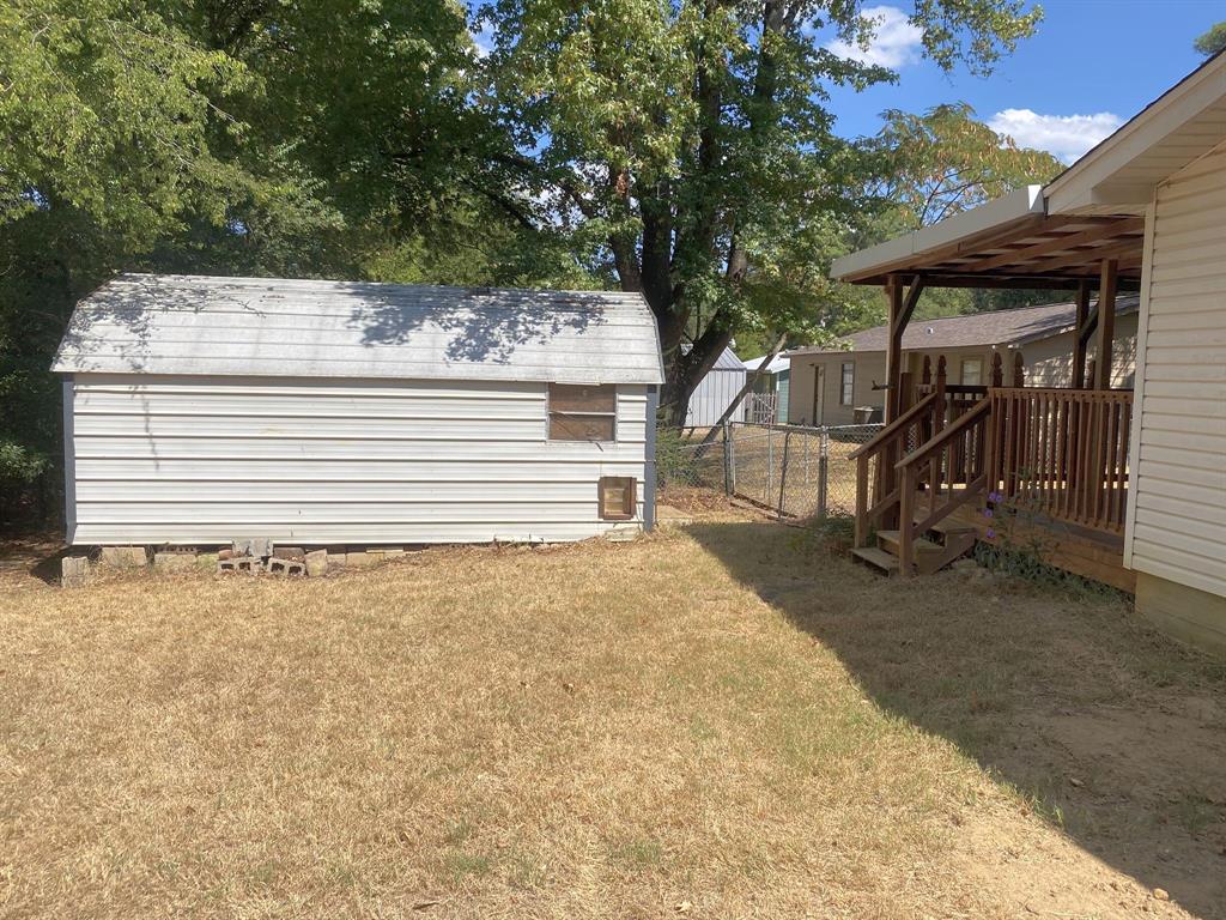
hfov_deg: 67.3
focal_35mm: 26
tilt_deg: -7.2
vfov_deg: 53.1
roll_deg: -0.7
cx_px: 613
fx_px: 921
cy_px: 460
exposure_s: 1/3125
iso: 32
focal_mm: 4.25
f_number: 1.8
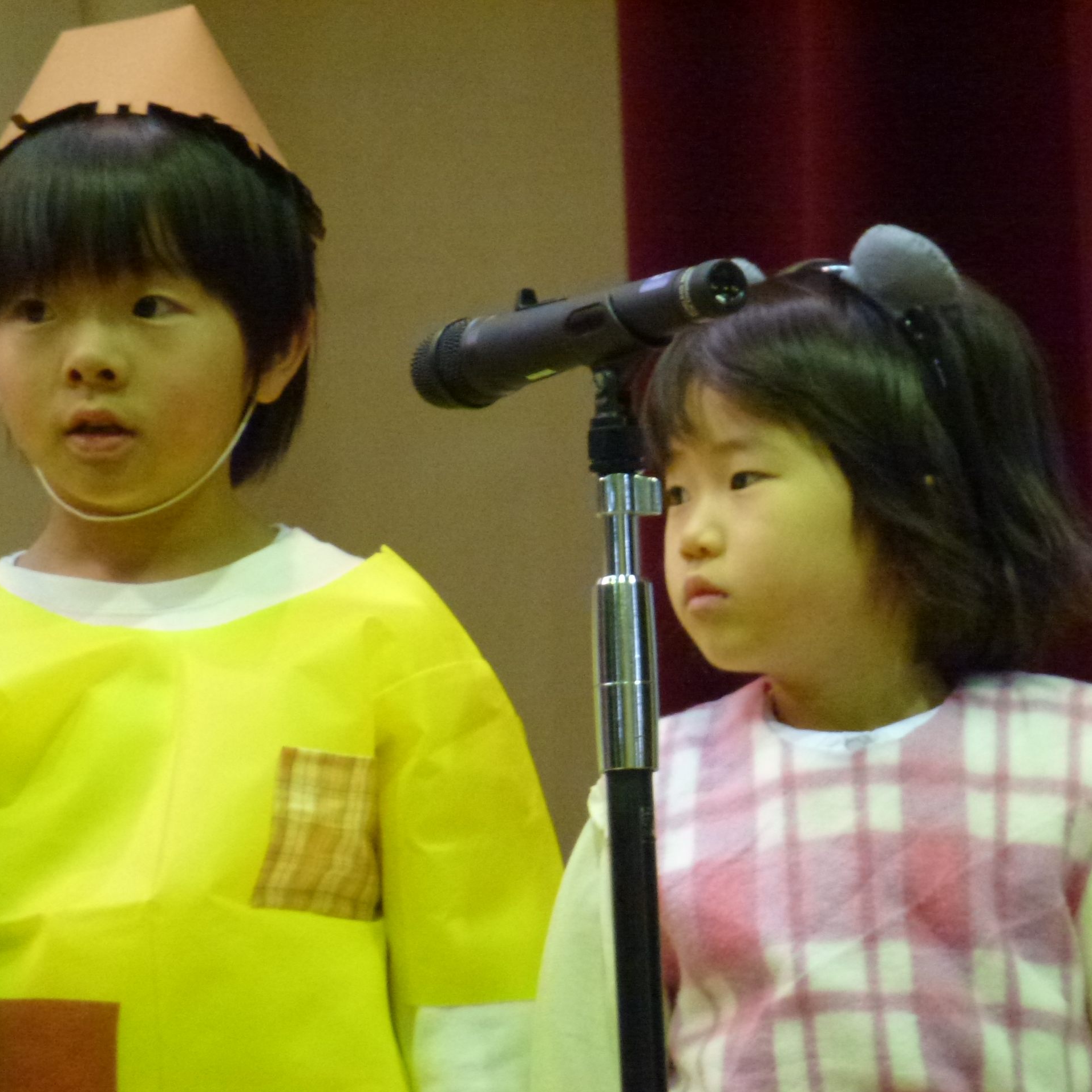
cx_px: 665
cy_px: 546
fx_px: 16203
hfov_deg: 3.9
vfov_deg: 3.9
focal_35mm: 454
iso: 800
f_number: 5.9
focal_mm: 68.8
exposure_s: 1/13
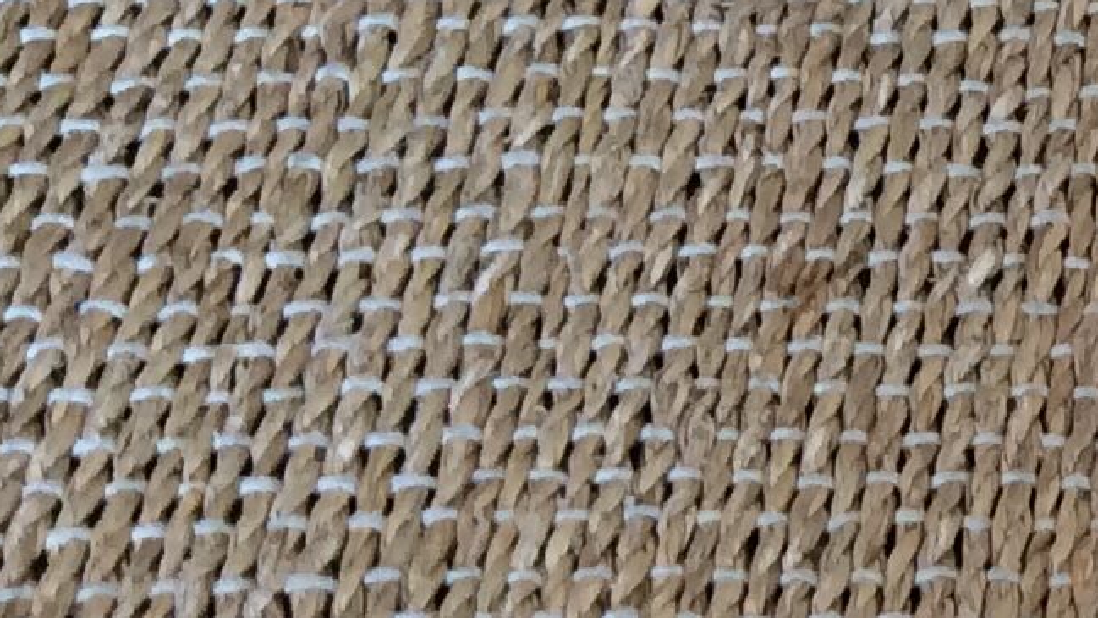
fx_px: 4047
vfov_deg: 8.7
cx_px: 1969
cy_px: 417
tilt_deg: -55.1
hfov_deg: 13.8
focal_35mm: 139
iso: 64
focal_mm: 3.3
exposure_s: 1/25
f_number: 2.4
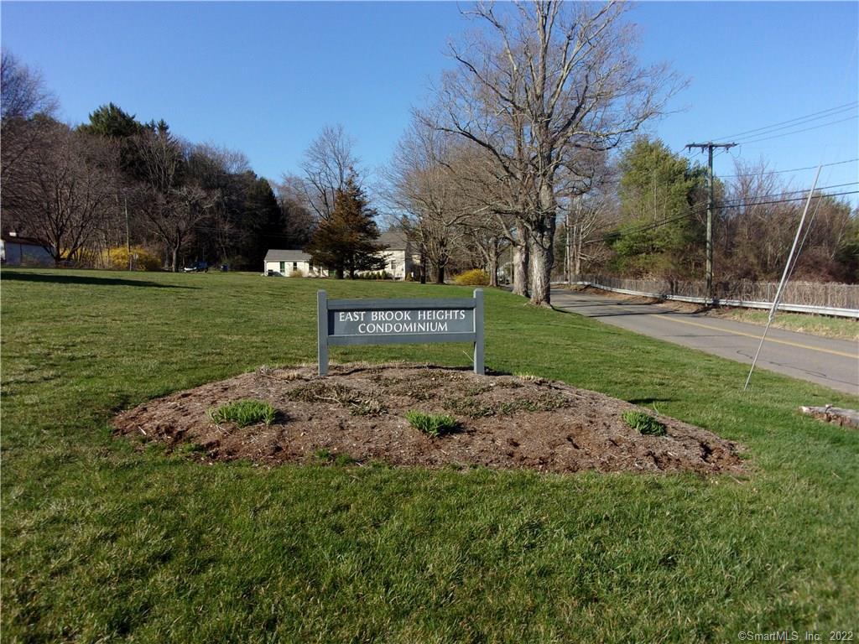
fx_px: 695
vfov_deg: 49.7
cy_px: 322
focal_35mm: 28
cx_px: 430
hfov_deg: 63.4
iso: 80
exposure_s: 1/70
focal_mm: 5.1
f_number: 10.8
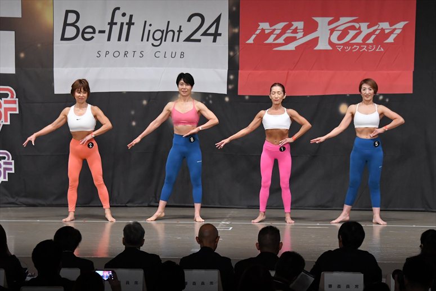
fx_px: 1671
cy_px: 146
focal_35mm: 138
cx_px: 218
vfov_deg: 9.9
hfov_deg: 14.9
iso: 4000
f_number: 5.6
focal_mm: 92
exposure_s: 1/400
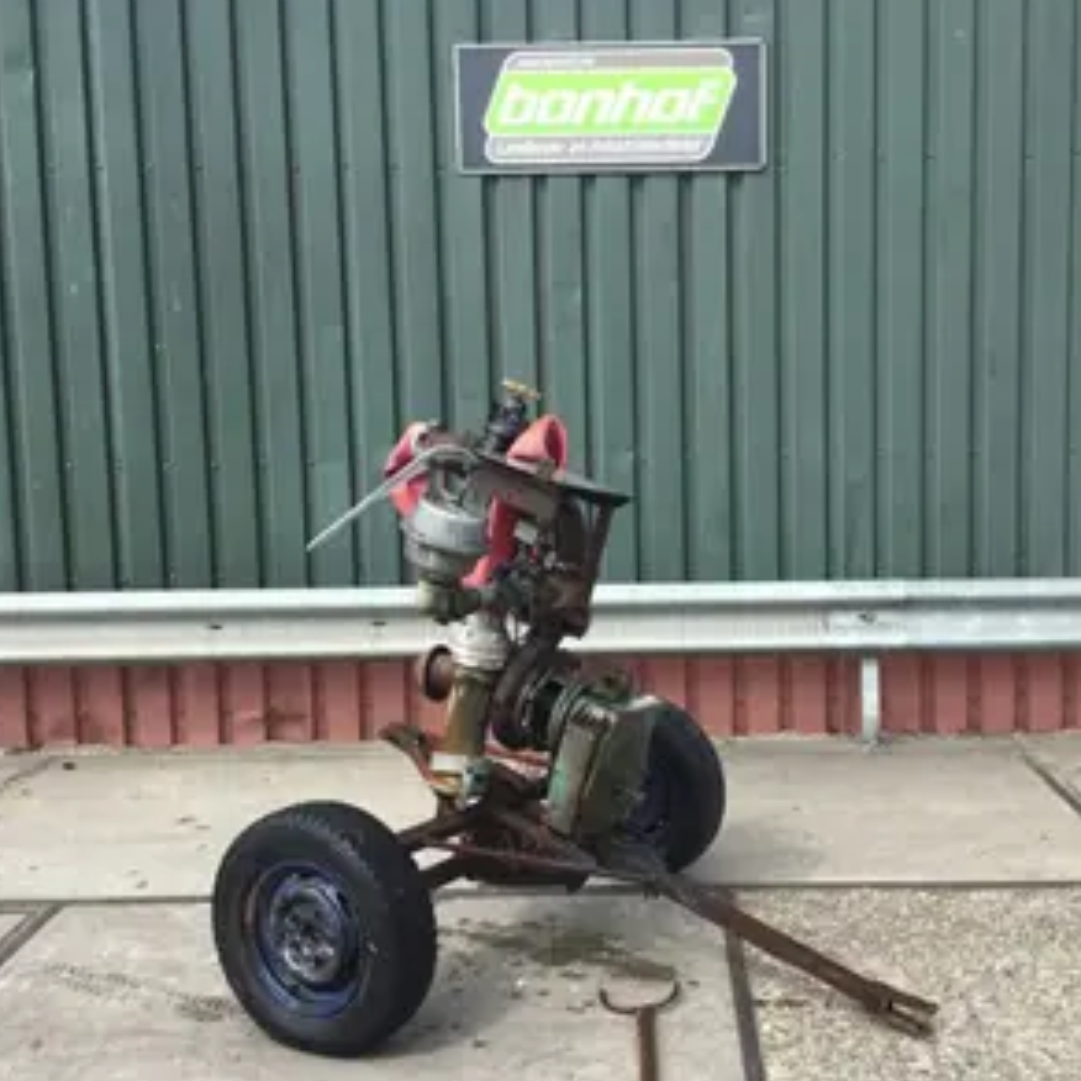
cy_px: 563
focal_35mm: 45
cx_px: 626
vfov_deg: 37.5
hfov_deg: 37.5
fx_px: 1590
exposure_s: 1/539
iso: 25
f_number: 2.4
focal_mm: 3.3
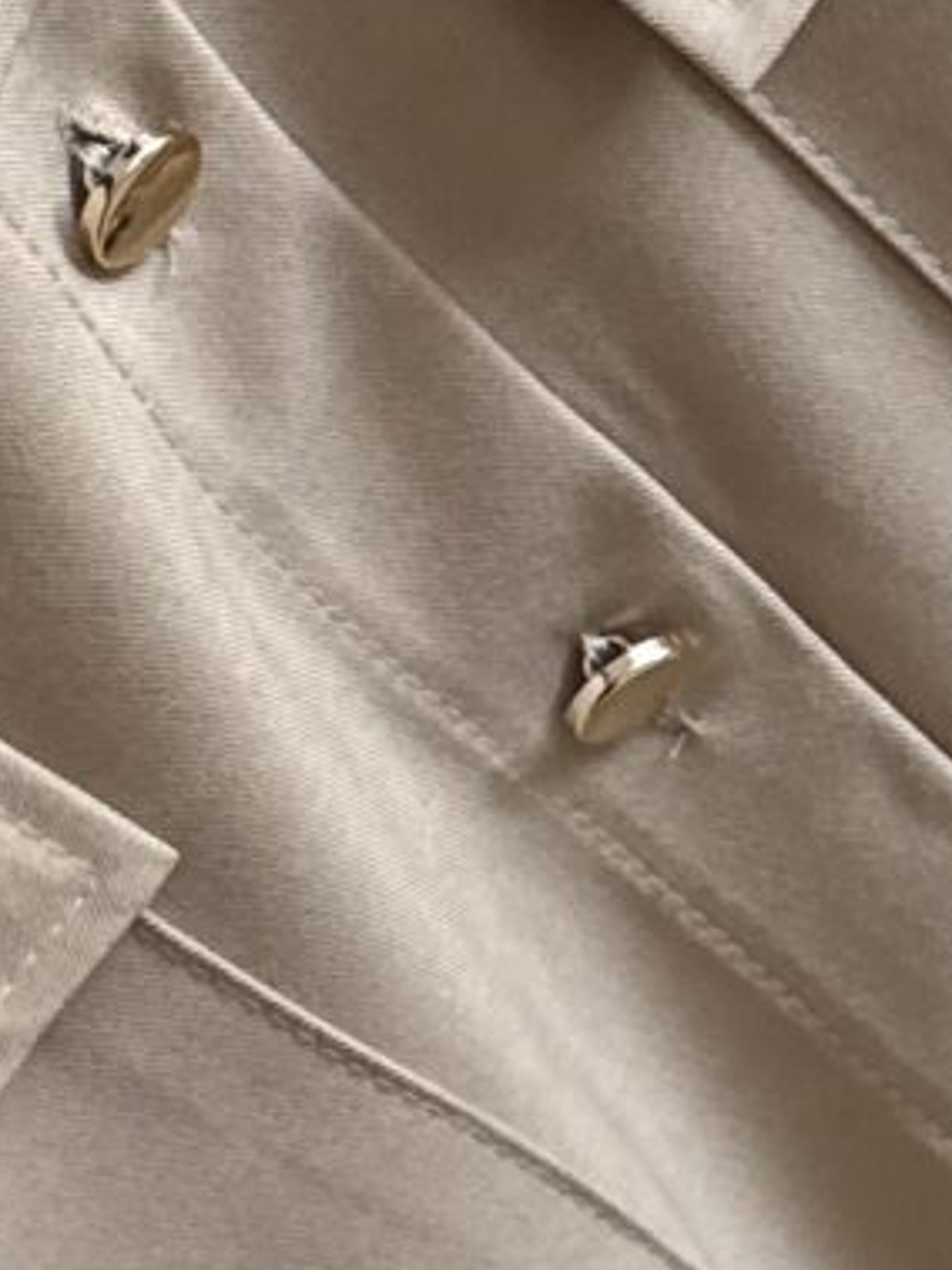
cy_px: 767
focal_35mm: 162
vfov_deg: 12.2
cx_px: 412
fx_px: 5944
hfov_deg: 9.2
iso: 200
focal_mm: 6.76
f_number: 1.78
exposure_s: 1/102
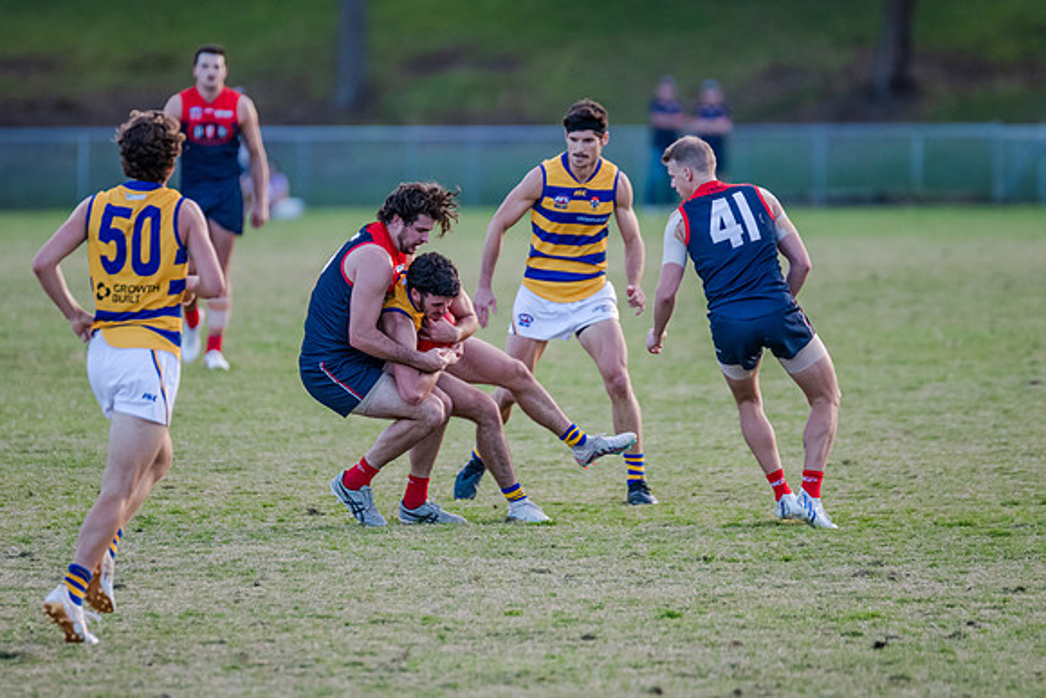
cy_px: 329
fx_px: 12077
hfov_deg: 5.0
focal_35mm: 416
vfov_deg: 3.3
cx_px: 468
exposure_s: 1/1600
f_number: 2.8
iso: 1250
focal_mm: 300
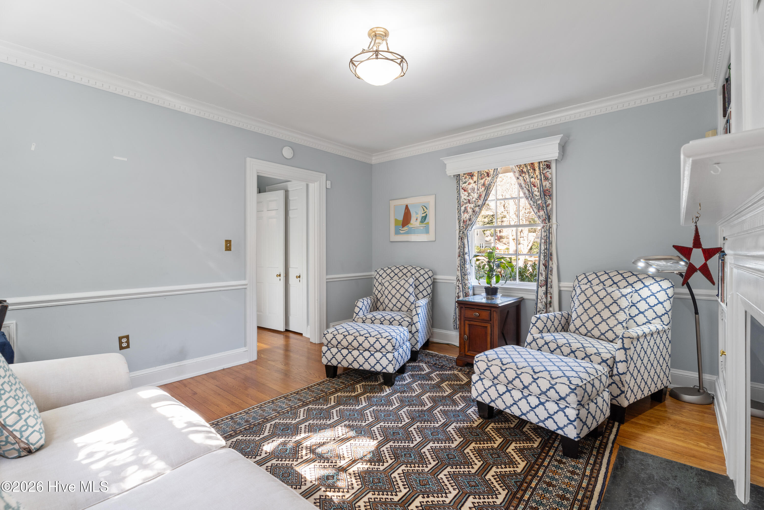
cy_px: 255
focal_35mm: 16
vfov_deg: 73.7
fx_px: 340
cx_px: 382
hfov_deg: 96.7
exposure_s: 1/8
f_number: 8
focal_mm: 16
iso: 400
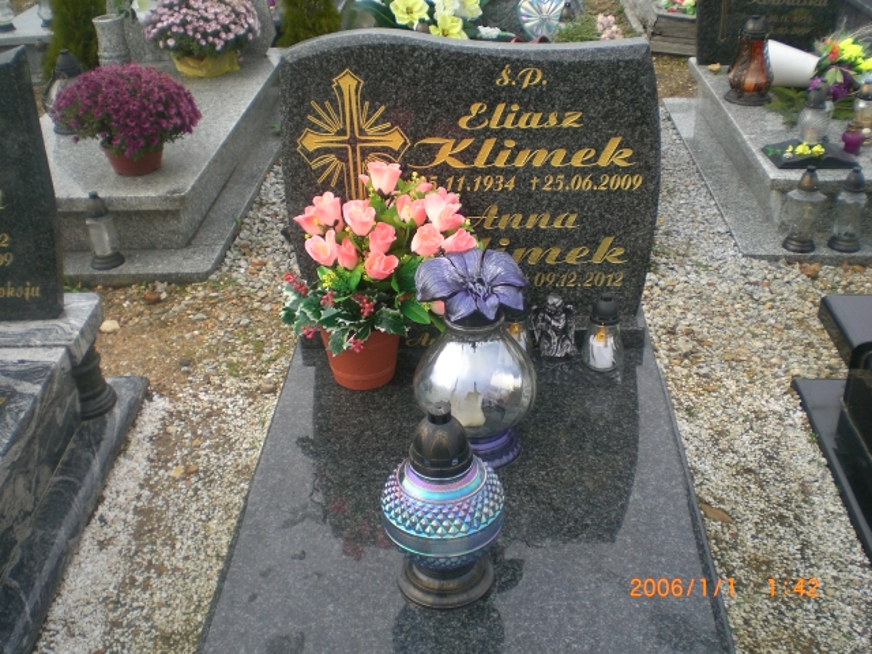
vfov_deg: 37.7
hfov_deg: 49.0
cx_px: 436
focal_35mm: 38
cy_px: 327
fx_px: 957
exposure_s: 1/125
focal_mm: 6.3
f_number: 3.1
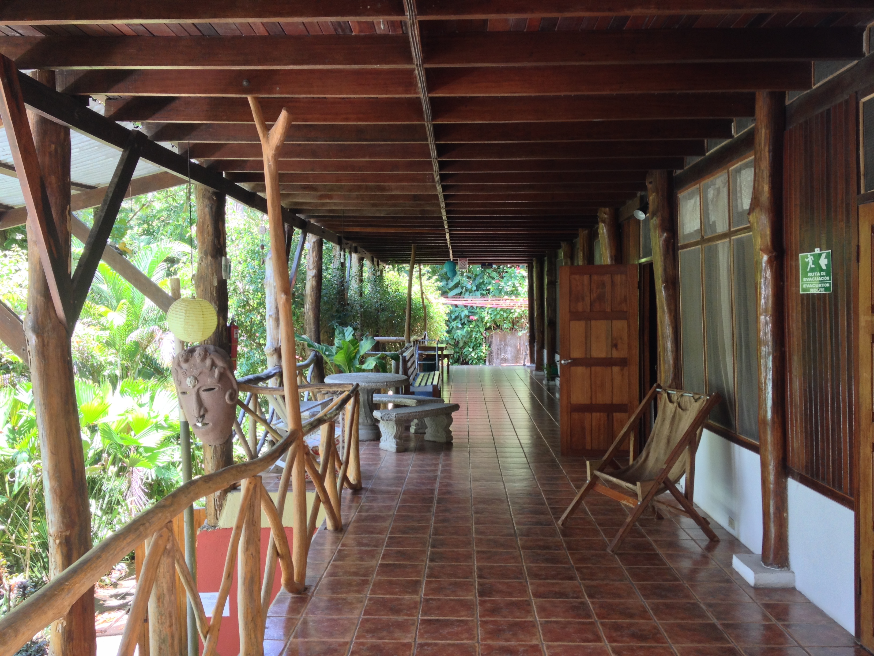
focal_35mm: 35
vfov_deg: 40.7
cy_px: 328
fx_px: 884
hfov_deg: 52.6
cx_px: 437
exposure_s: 1/30
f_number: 2.4
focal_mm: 4.28
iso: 50
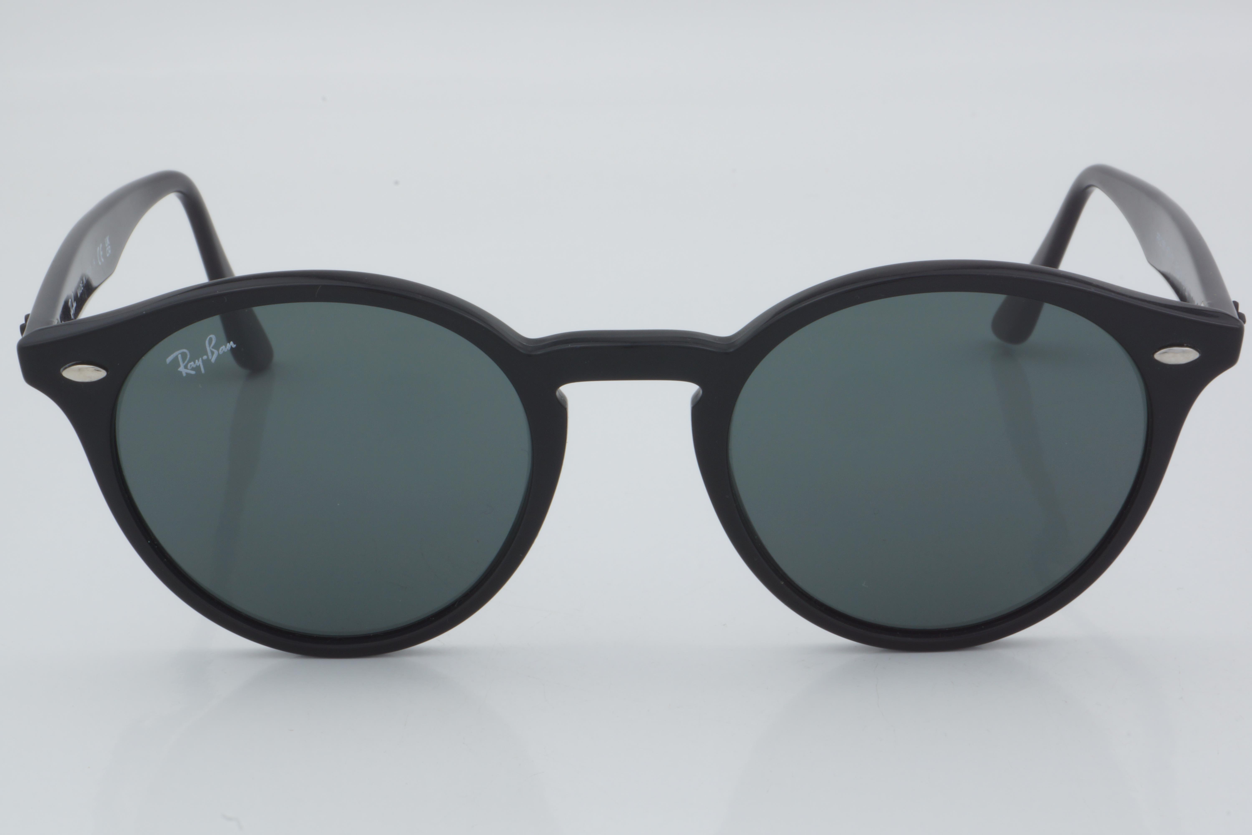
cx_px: 626
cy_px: 418
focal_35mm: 82
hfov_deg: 24.6
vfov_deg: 16.6
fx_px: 2869
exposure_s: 1/3
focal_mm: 55
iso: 100
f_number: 32
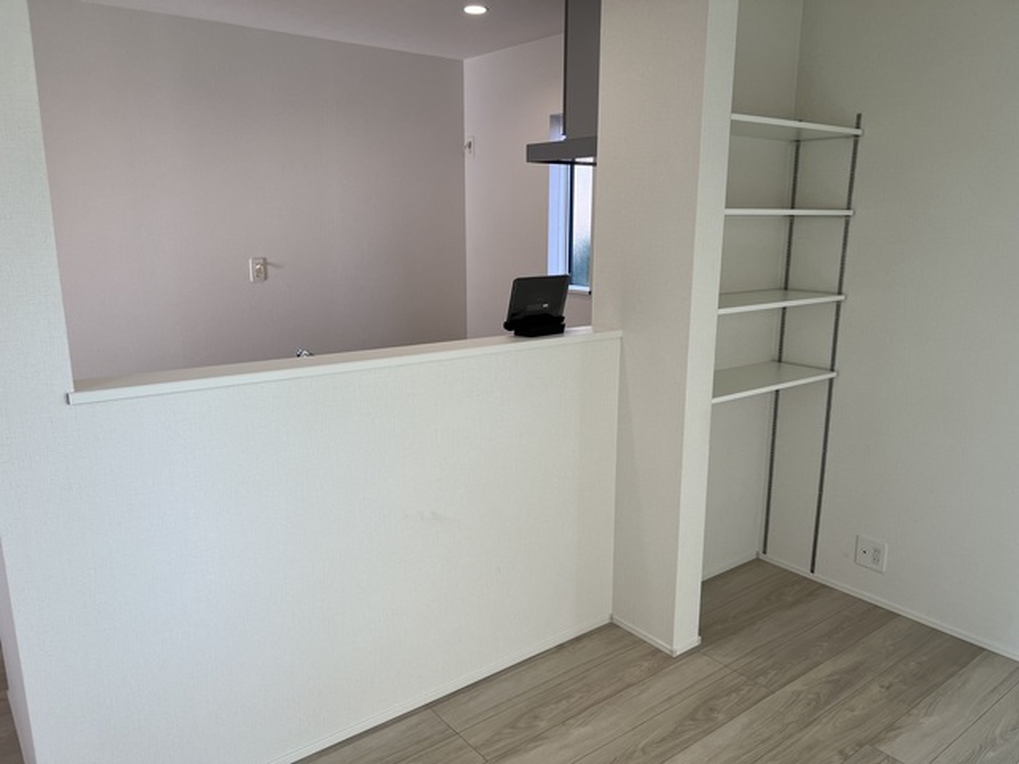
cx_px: 510
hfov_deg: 67.3
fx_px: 765
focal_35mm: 26
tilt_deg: -12.5
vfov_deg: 53.1
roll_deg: -0.1
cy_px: 382
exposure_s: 1/147
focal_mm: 5.7
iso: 32
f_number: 1.5
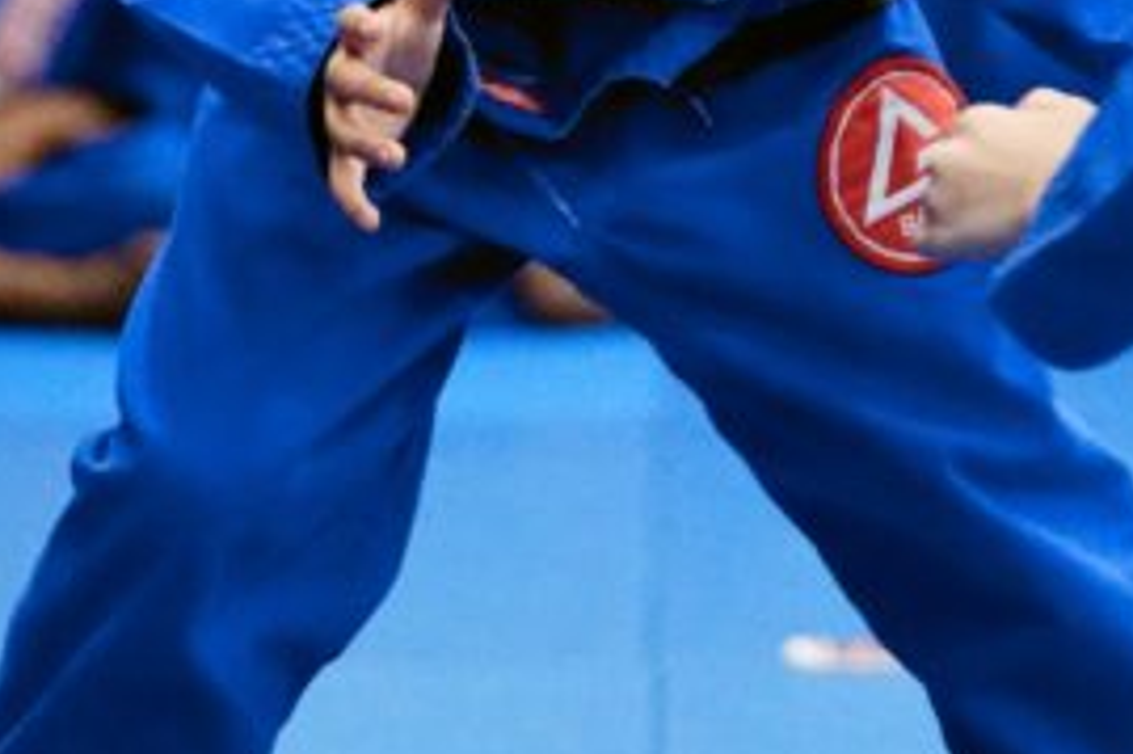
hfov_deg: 5.1
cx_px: 1255
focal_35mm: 404
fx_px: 12707
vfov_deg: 3.4
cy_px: -609
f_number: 2.8
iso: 6400
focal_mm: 106
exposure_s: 1/1000
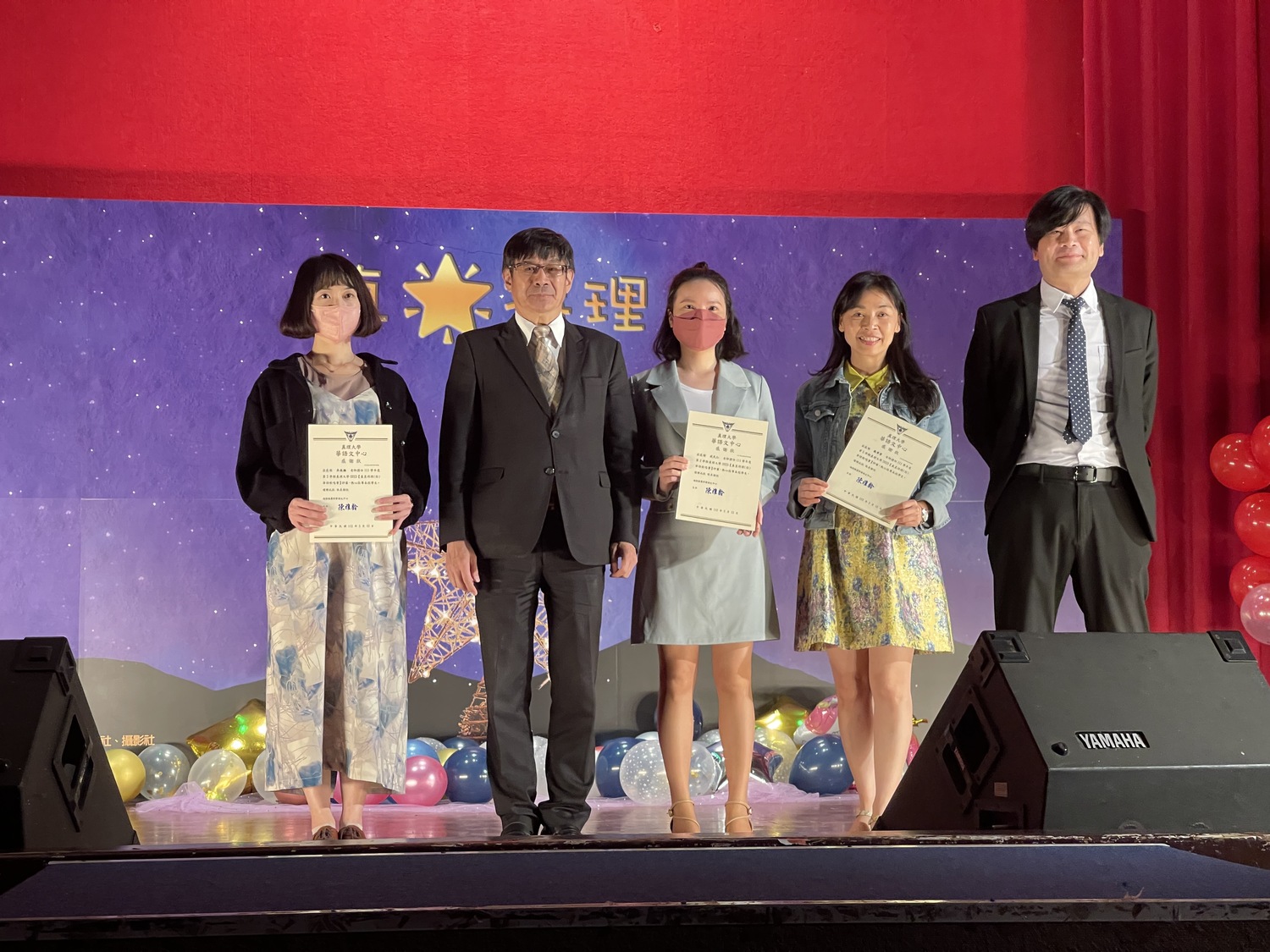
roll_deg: +0.0
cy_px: 476
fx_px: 2348
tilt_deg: +3.4
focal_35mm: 64
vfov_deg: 22.9
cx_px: 635
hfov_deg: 30.3
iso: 320
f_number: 2.2
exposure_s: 1/60
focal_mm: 7.5
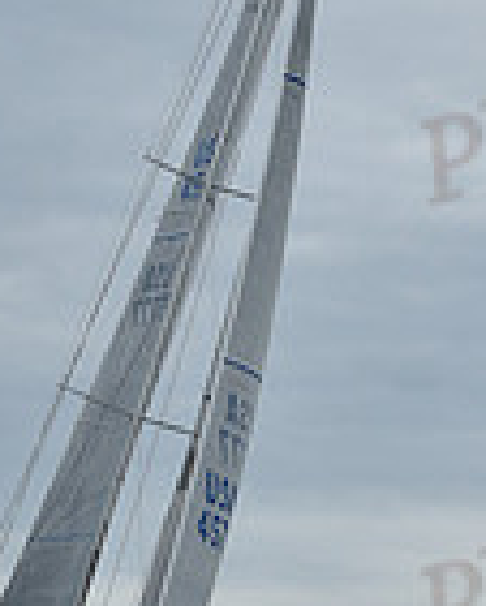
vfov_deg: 7.1
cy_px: 378
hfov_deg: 5.7
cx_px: 200
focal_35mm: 271
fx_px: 4867
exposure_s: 1/800
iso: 250
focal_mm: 70
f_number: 10
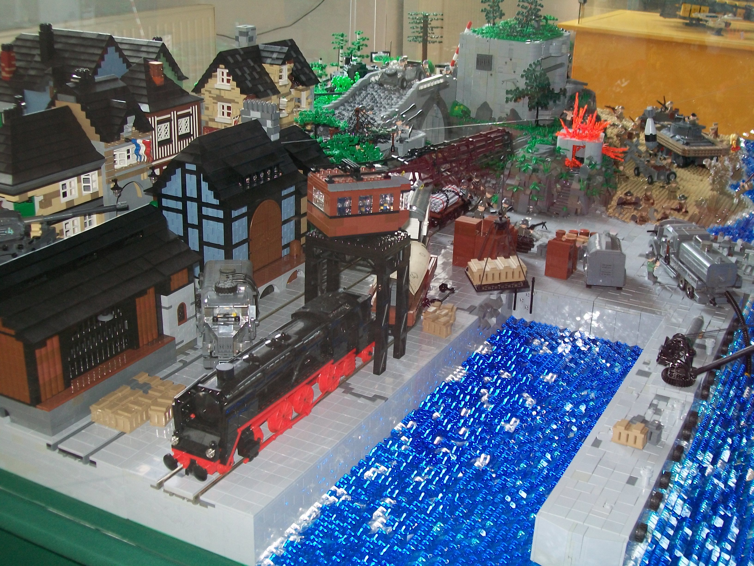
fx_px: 980
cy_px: 283
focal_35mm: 45
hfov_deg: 42.1
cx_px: 377
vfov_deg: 32.2
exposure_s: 1/40
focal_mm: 7.6
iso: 80
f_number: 3
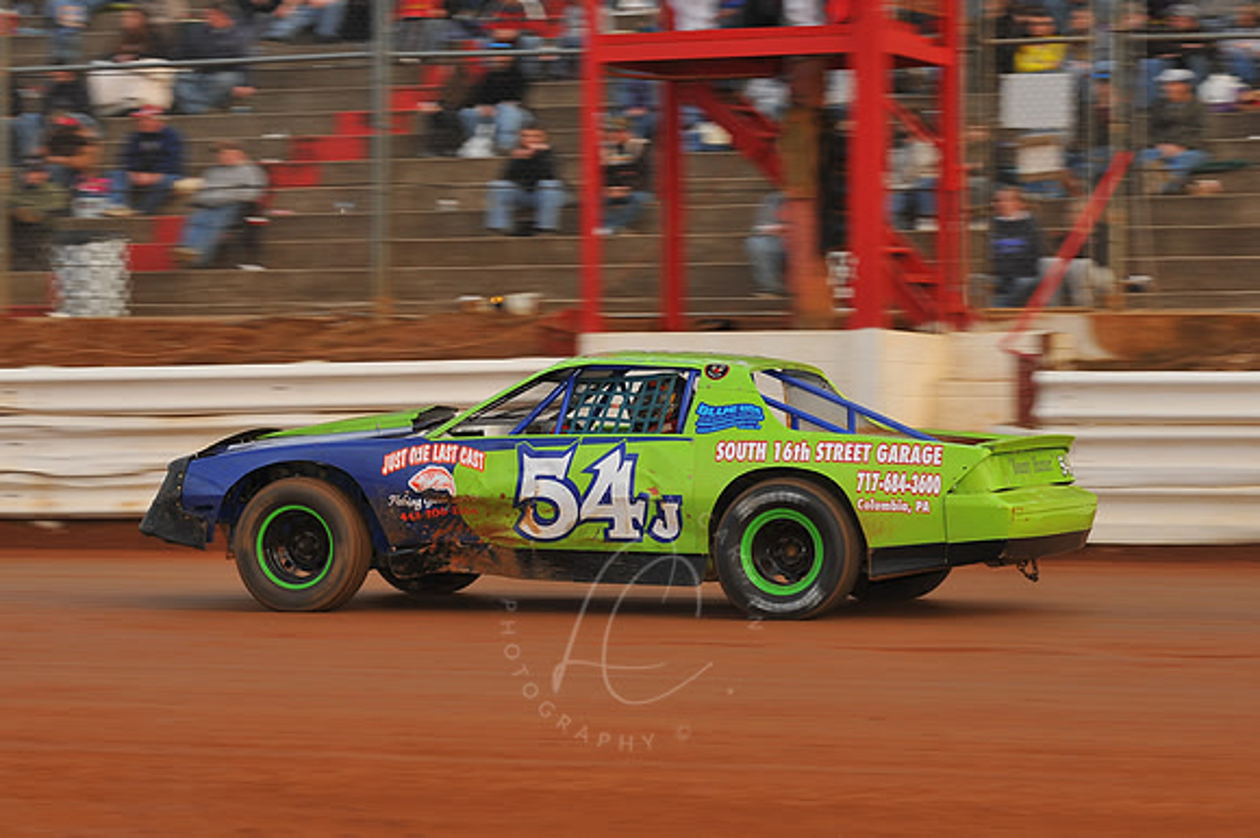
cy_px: 419
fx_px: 3673
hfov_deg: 19.5
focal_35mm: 105
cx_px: 630
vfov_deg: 13.0
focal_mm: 105
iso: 400
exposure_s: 1/320
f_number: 7.1
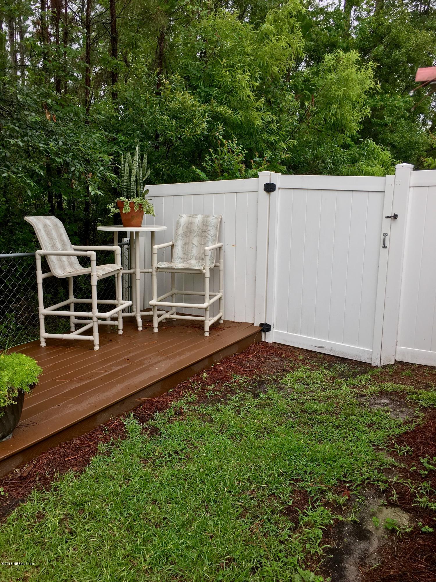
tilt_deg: -9.9
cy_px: 291
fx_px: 487
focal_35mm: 29
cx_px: 218
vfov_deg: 61.7
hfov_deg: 48.2
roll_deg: -2.0
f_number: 2.2
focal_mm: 4.15
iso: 25
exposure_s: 1/641
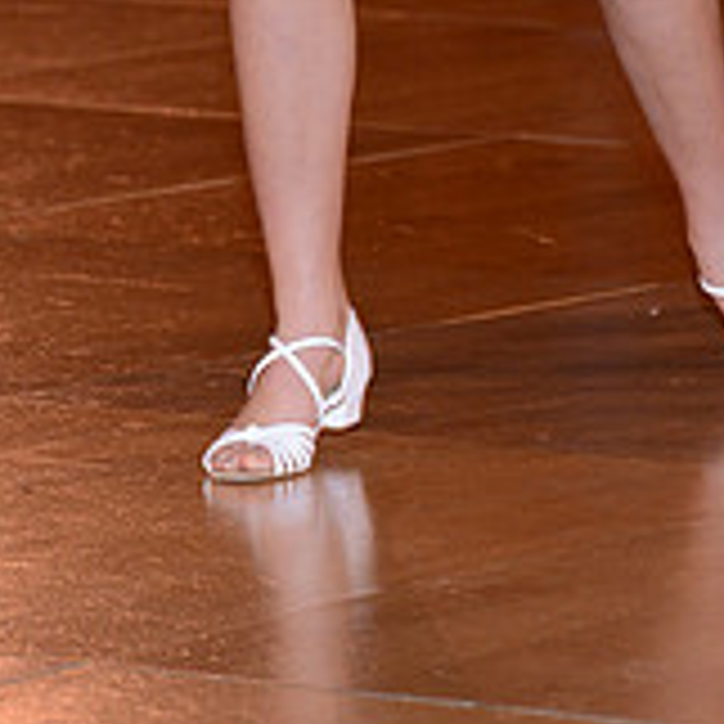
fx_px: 8684
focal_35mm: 367
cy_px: -495
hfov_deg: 4.8
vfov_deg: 4.7
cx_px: 708
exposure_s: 1/200
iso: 1600
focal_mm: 120
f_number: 5
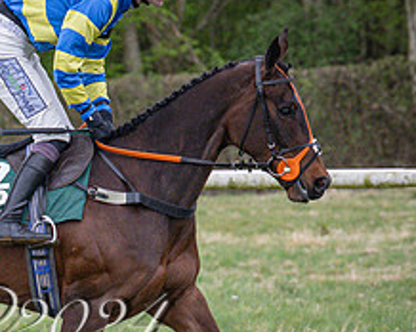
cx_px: -29
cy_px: 222
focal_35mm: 488
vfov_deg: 3.2
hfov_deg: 4.0
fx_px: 6003
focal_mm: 101
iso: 1600
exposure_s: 1/1000
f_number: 4
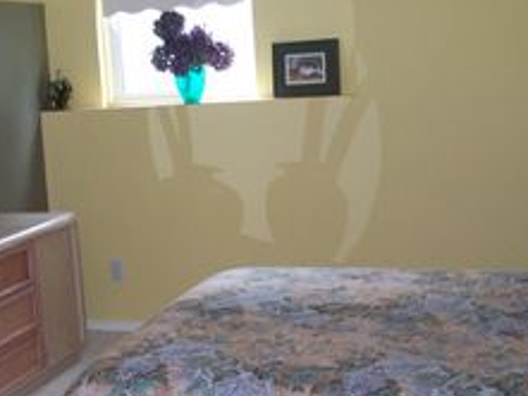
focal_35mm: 60
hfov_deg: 32.0
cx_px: 198
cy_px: 205
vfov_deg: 24.4
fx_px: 916
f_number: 2.7
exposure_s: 1/30
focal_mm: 6
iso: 160
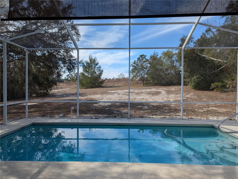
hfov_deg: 71.5
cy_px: 90
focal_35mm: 24
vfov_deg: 56.9
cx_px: 119
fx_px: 165
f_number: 1.85
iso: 49
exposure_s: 1/1550
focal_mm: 6.81
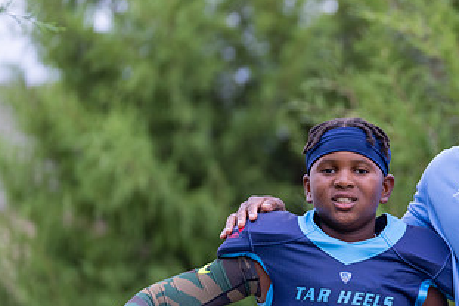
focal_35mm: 274
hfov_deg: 7.5
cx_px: 472
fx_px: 3491
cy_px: 221
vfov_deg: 5.0
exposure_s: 1/320
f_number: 2.8
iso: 500
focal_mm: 131
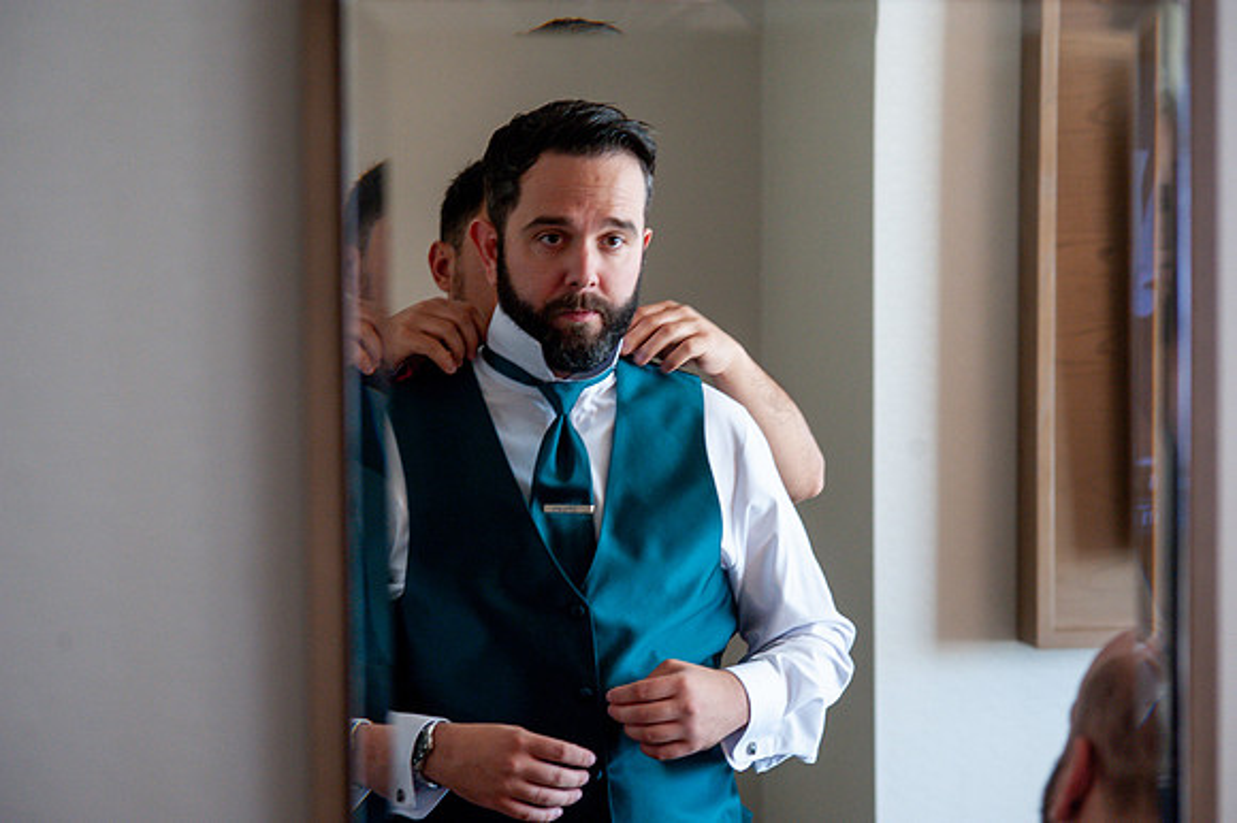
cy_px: 412
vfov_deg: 13.0
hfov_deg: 19.5
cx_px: 618
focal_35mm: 105
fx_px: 3606
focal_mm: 105
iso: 2000
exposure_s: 1/160
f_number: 4
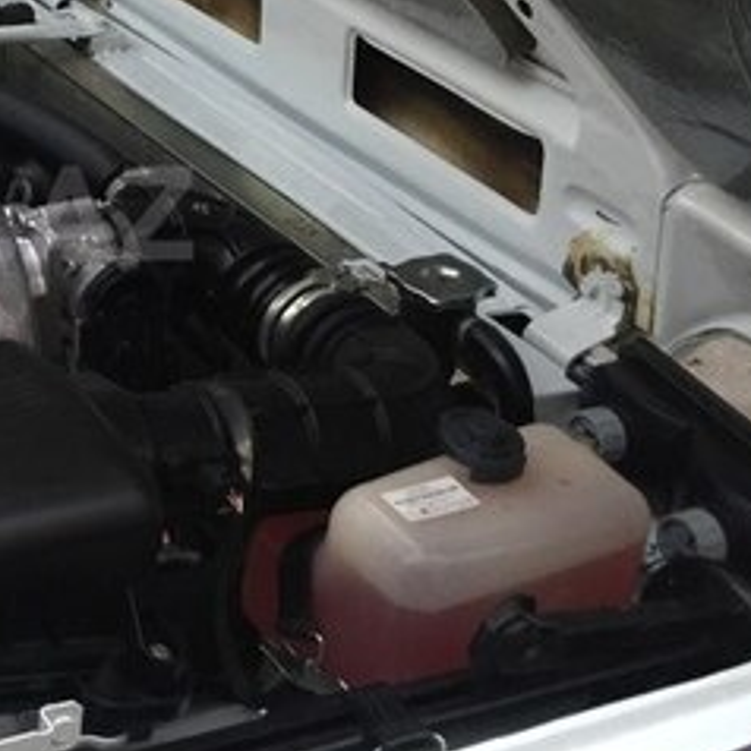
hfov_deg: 22.6
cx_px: -129
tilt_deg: -28.1
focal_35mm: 71
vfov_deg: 24.1
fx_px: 1743
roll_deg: +0.8
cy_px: 213
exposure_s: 1/33
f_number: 2.2
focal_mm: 4.15
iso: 125
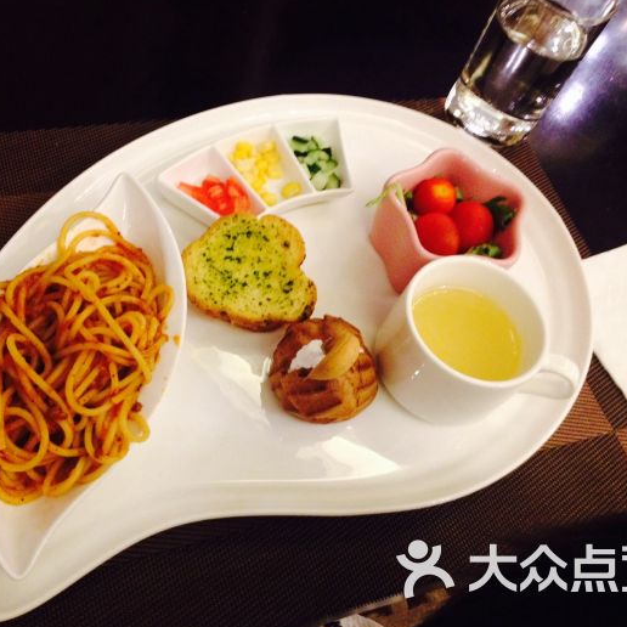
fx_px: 861
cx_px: 276
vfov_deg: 40.0
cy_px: 313
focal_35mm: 42
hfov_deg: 40.0
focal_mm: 4.28
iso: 250
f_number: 2.4
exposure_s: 1/20
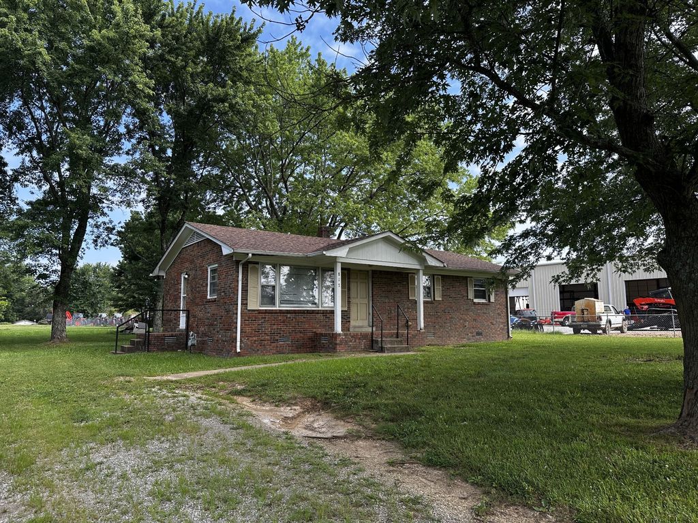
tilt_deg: +5.4
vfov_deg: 56.8
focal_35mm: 24
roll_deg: -1.0
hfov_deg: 71.6
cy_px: 262
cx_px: 349
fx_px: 484
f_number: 1.78
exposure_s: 1/864
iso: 80
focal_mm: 6.86
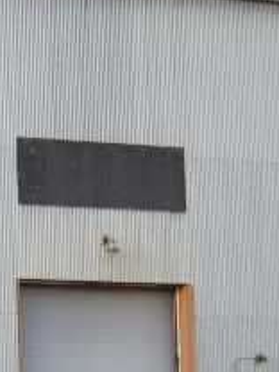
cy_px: 300
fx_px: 1784
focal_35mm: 166
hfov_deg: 8.7
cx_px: -173
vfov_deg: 11.9
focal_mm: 14.04
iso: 71
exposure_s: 1/92
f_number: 3.5
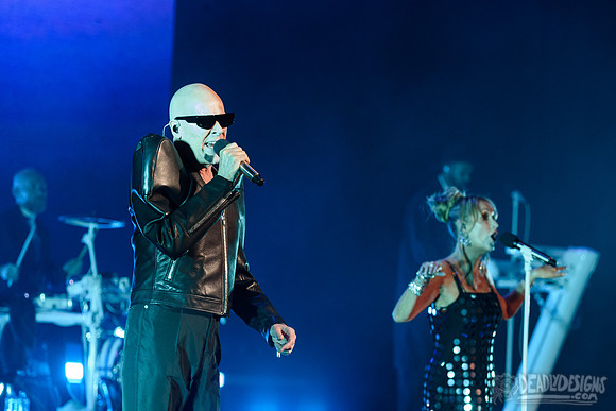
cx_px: 323
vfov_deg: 5.7
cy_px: 194
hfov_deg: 8.5
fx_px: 4159
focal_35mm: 243
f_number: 5.3
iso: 4000
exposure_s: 1/200
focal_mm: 230
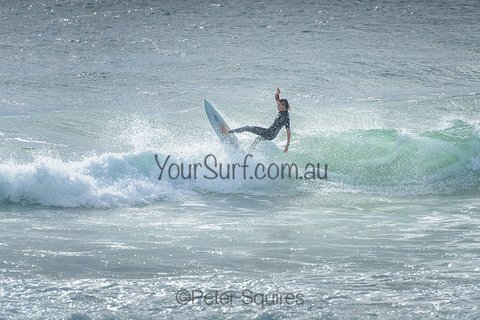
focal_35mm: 490
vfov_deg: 2.8
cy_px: 136
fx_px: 6540
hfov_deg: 4.2
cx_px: 271
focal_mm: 400
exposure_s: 1/2000
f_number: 5.6
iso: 160
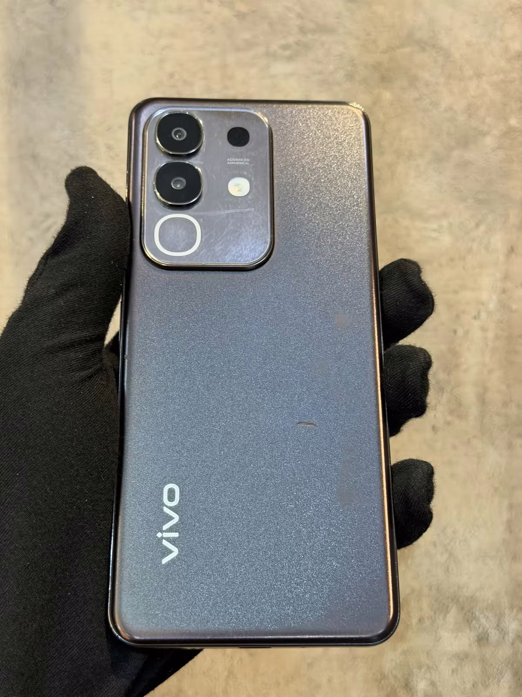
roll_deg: -1.0
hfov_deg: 30.3
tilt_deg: -0.7
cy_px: 348
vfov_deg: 39.7
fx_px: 965
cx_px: 261
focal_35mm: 48
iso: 160
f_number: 1.78
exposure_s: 1/50
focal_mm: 6.76
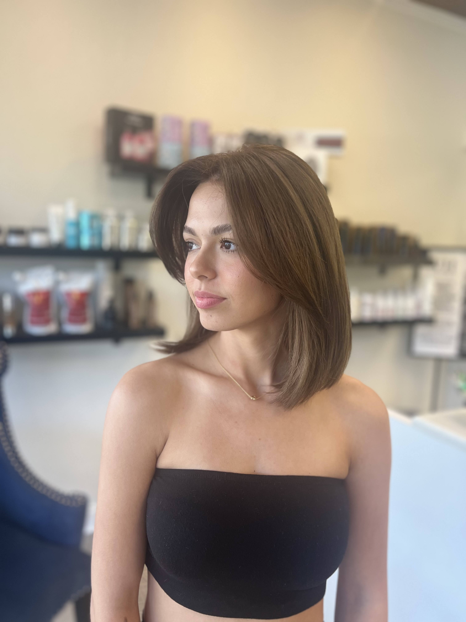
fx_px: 467
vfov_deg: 67.3
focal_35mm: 26
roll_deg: -2.9
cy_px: 311
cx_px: 233
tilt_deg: -7.5
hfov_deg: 53.1
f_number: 1.5
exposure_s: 1/120
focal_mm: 5.7
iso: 80
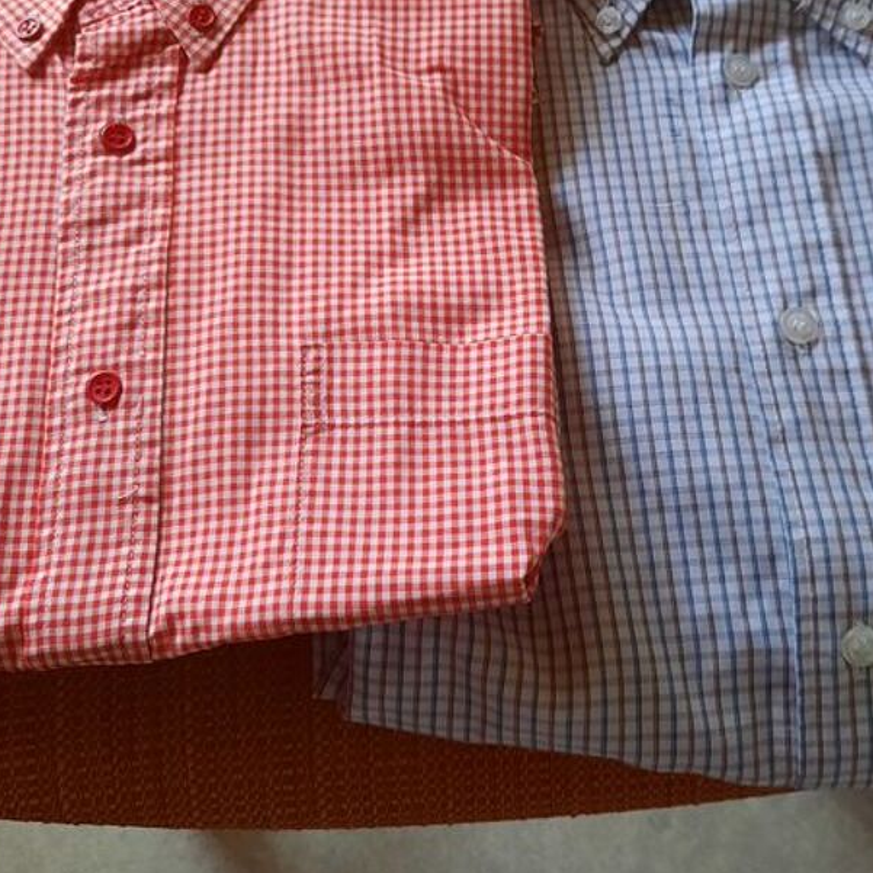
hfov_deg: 34.6
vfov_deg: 34.3
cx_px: 498
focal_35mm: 49
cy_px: 268
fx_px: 1398
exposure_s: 1/25
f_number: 2
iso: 320
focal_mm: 4.6
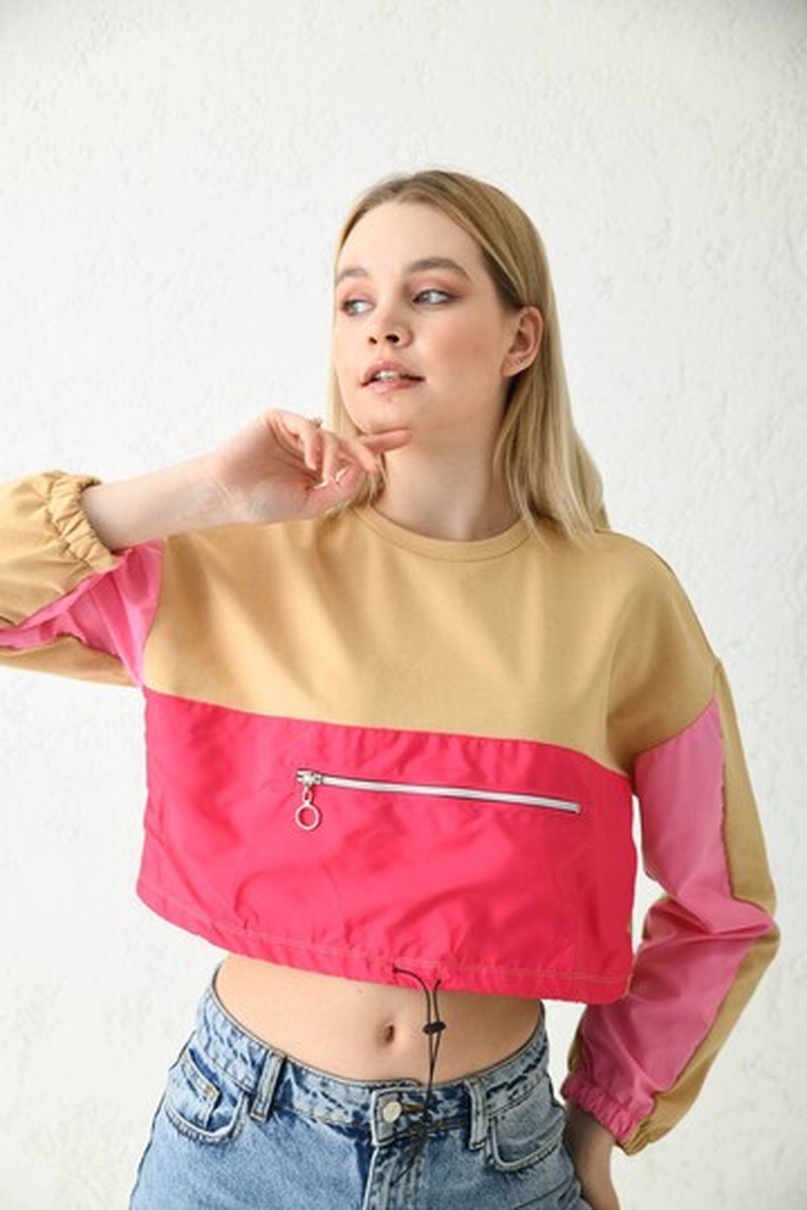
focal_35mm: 65
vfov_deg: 31.0
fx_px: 2185
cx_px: 404
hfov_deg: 20.9
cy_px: 605
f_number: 5.6
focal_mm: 65
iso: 100
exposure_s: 1/160
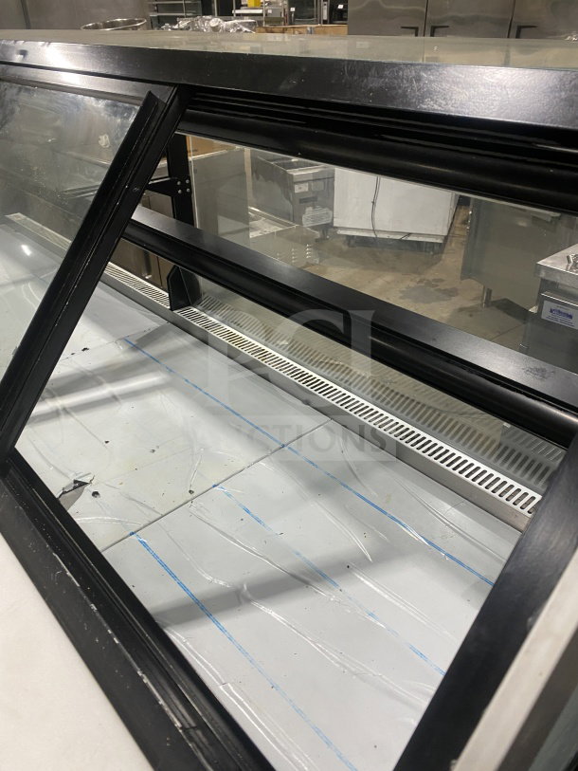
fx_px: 579
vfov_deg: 67.3
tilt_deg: -31.1
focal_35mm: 26
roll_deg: -0.3
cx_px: 289
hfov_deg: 53.1
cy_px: 386
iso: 125
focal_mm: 4.25
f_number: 1.8
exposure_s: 1/73
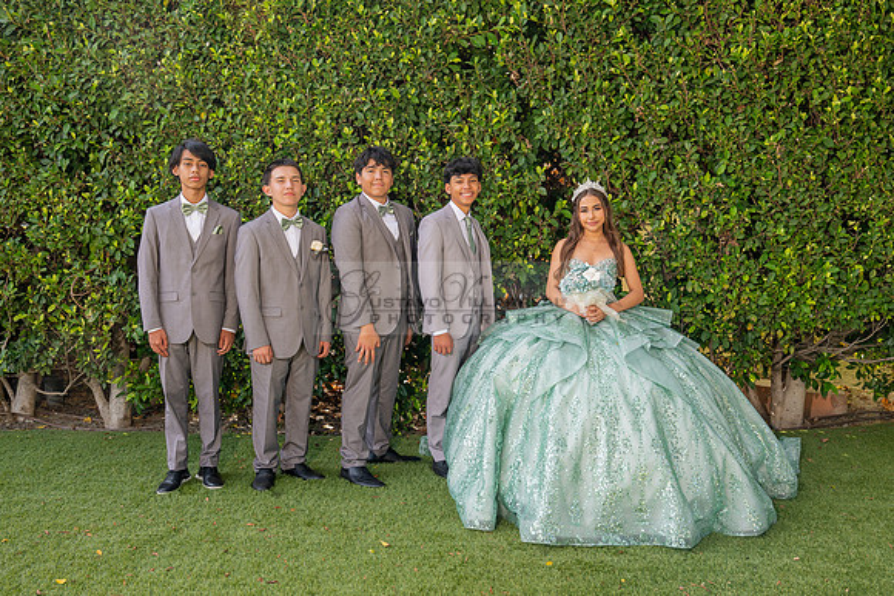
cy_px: 304
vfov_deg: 40.2
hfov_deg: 57.4
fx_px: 816
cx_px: 484
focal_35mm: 33
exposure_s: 1/200
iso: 200
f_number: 5.6
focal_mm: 28.5
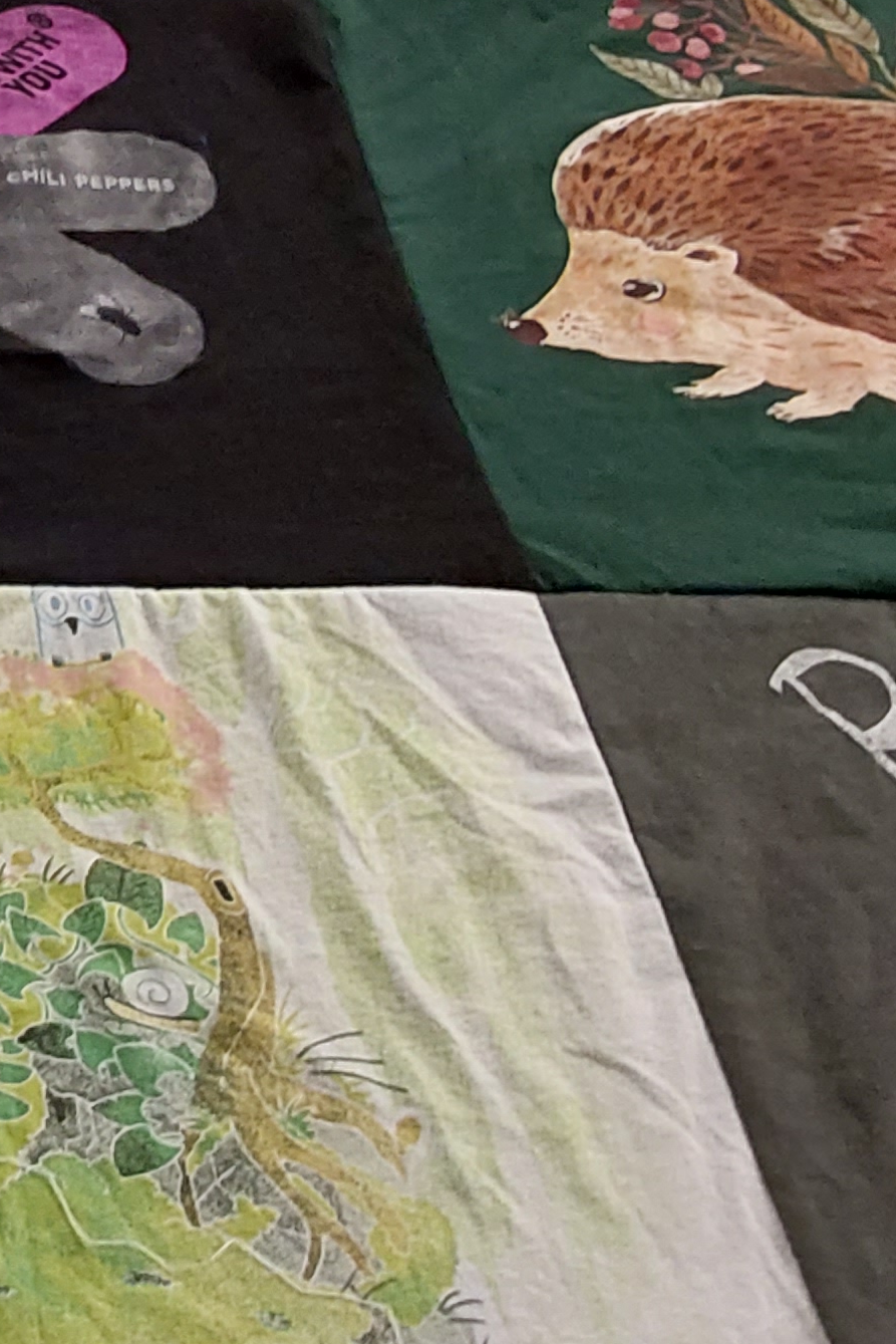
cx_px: -543
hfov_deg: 16.9
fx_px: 2650
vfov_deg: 28.0
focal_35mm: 71
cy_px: 299
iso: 125
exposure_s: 1/60
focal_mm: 2.91
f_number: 1.9
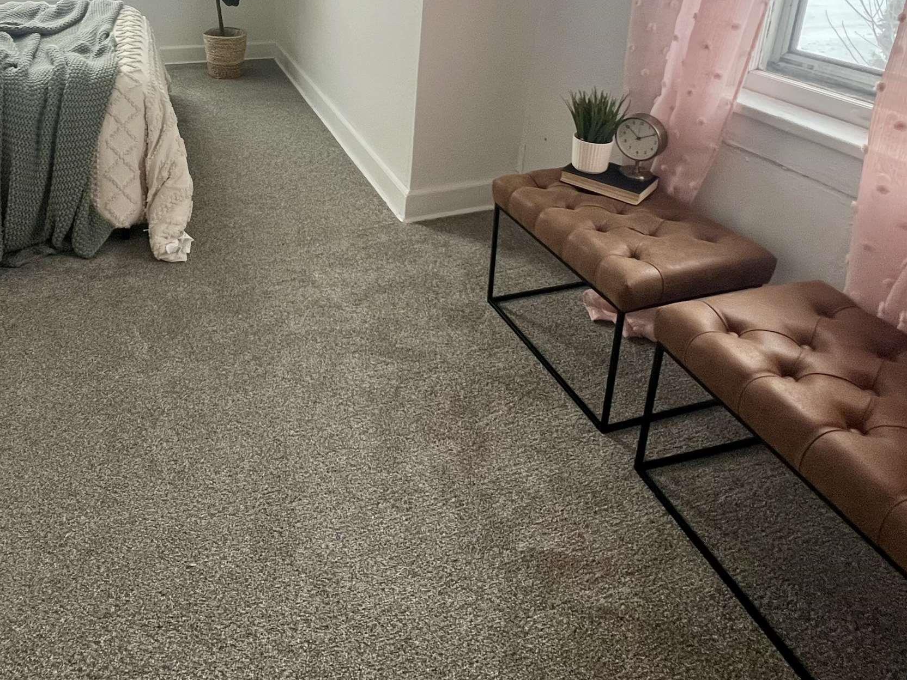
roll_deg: -1.7
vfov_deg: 51.6
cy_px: 96
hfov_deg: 70.0
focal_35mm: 24
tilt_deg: -17.4
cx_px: 322
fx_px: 629
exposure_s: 1/96
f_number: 1.8
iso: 250
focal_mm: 1.57
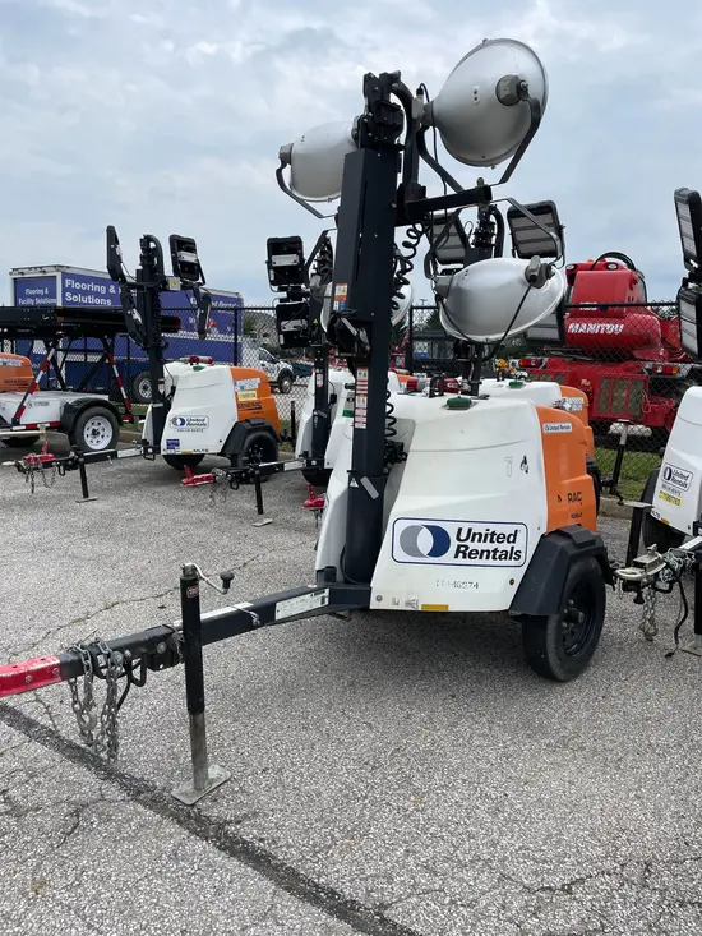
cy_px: 468
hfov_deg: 53.1
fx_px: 703
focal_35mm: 26
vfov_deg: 67.3
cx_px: 351
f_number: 1.6
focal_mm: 4.2
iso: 32
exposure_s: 1/3610
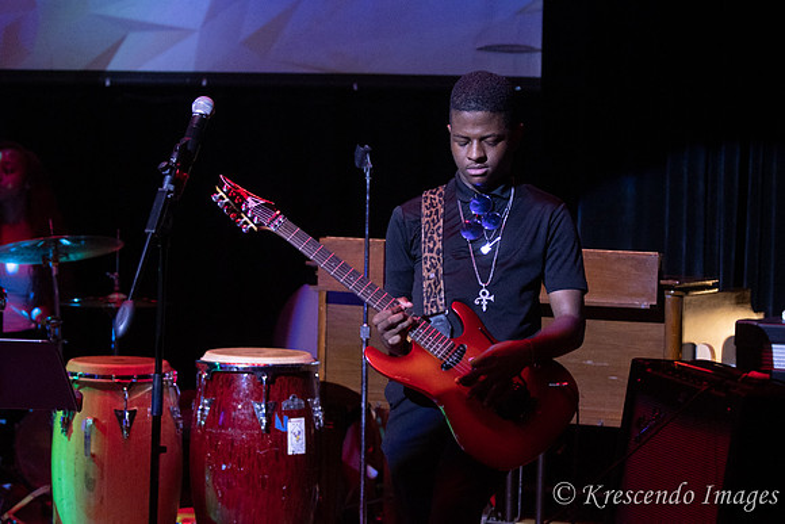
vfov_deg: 12.2
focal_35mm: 112
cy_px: 262
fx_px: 2454
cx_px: 392
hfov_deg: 18.2
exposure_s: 1/200
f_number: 2.8
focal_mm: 75
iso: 1600
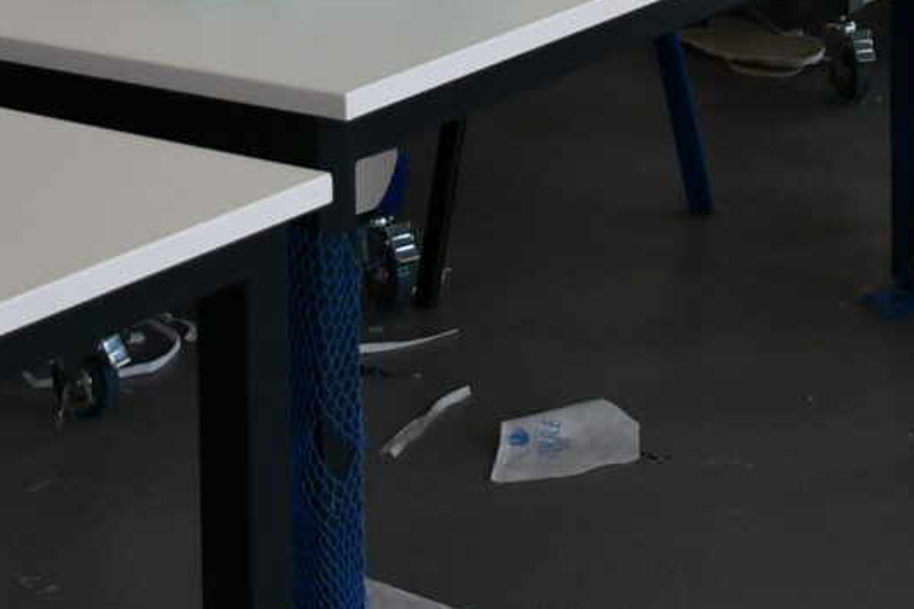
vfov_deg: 8.0
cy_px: -786
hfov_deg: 12.8
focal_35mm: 160
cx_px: 660
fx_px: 4062
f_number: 3.8
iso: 400
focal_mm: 22
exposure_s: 1/250
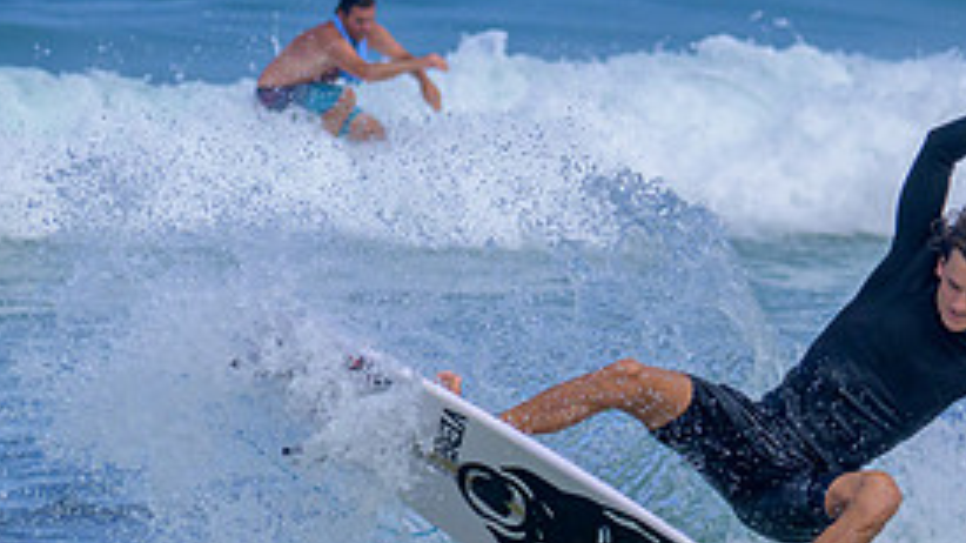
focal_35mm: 1009
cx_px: 939
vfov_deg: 1.2
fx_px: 25840
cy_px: 500
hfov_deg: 2.1
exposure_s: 1/2000
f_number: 11
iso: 640
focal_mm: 350
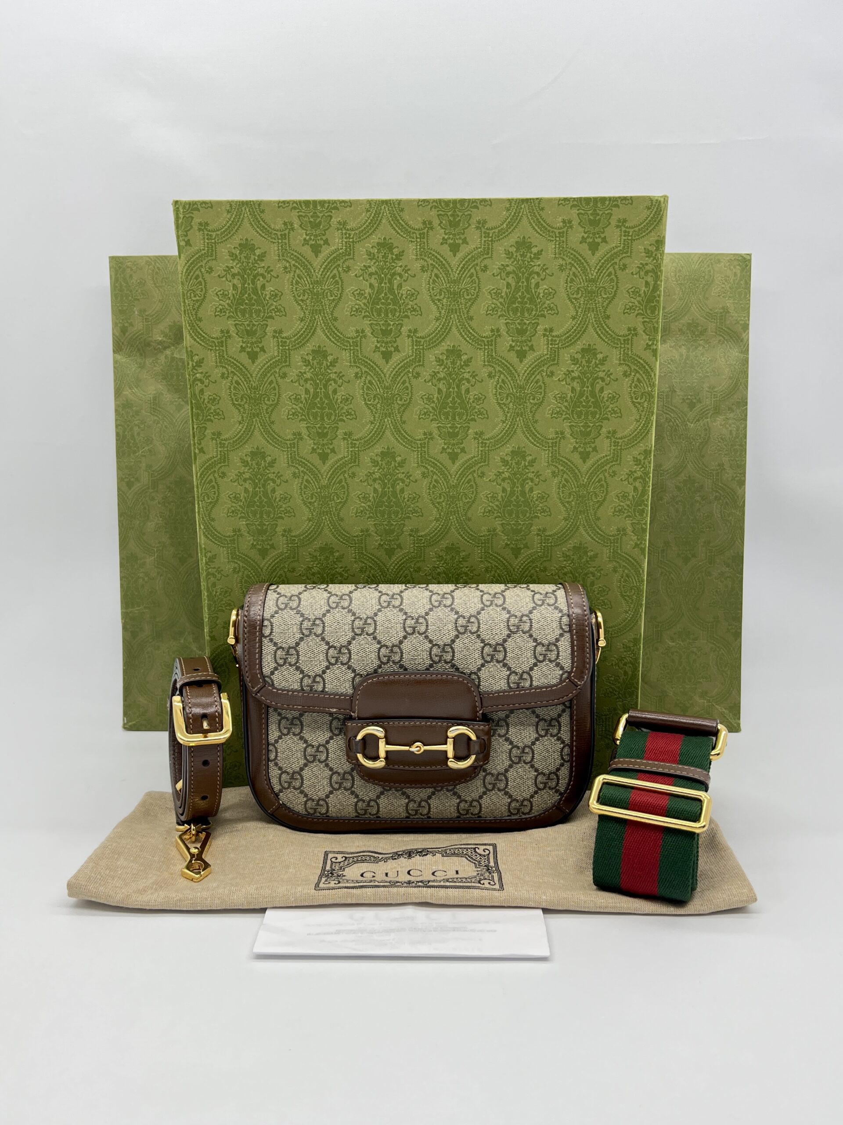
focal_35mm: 26
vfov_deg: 67.3
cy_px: 562
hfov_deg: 53.1
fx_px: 844
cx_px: 422
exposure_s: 1/100
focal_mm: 5.7
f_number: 1.5
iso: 40
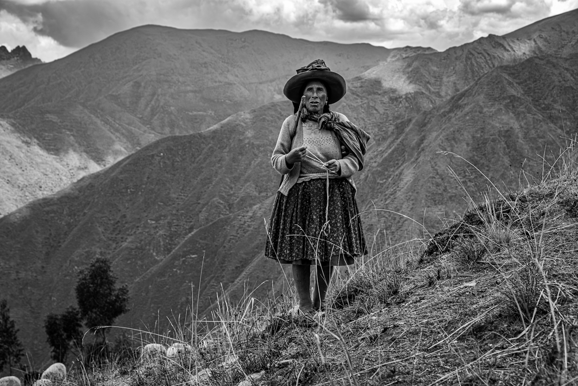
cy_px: 193
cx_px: 289
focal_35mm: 66
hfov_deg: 30.5
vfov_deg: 20.6
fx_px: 1060
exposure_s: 1/160
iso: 200
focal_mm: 66
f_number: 8
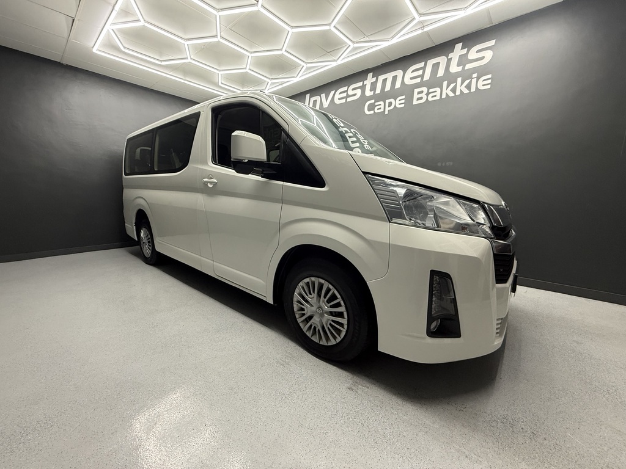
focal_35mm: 14
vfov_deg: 85.7
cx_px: 313
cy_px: 234
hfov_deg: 102.1
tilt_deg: -9.1
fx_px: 253
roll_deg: -1.6
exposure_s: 1/100
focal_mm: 2.22
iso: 250
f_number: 2.2
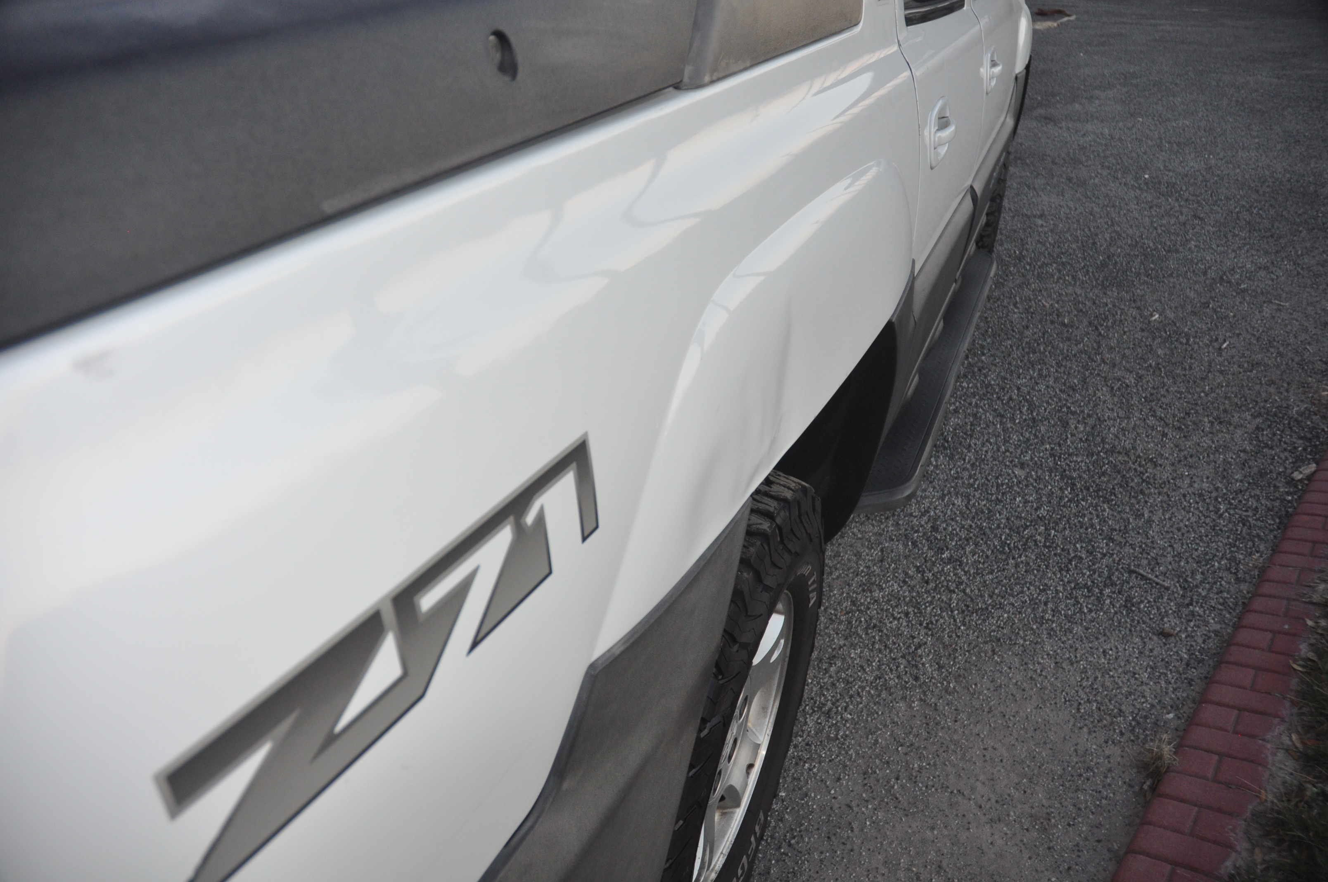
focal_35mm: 27
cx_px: 664
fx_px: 995
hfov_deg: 67.4
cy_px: 441
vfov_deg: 47.8
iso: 640
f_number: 3.5
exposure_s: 1/125
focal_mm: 18
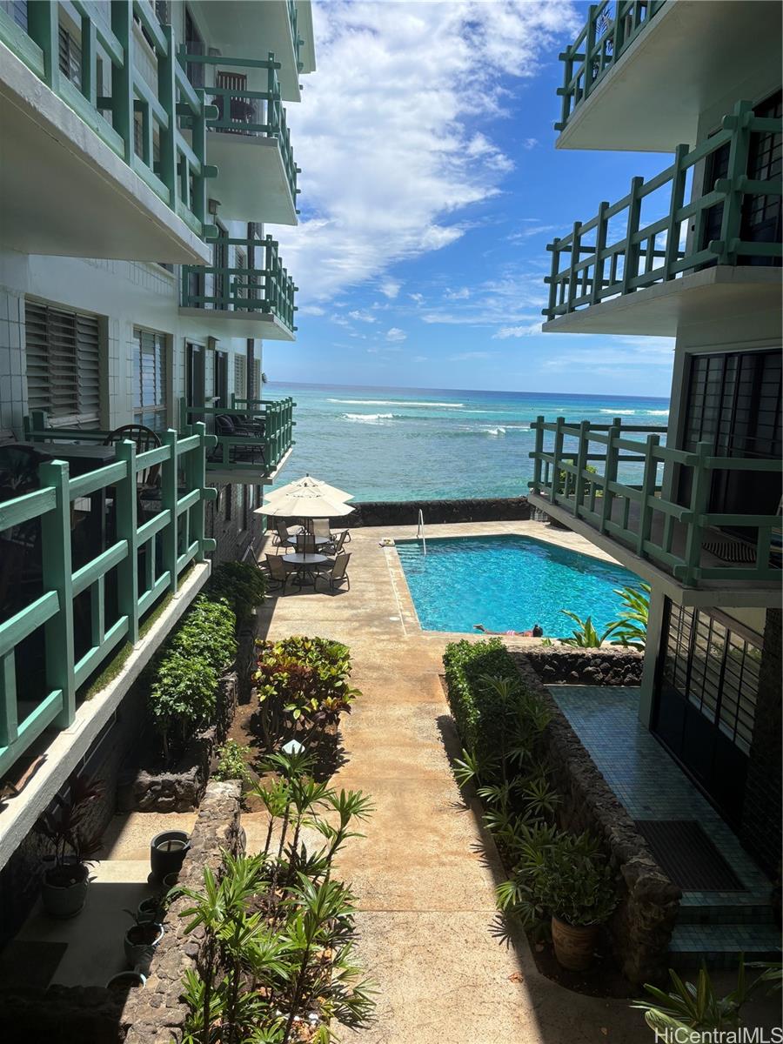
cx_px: 392
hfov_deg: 53.1
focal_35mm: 26
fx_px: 784
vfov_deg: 67.3
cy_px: 522
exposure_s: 1/3534
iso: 50
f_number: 1.6
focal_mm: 5.96
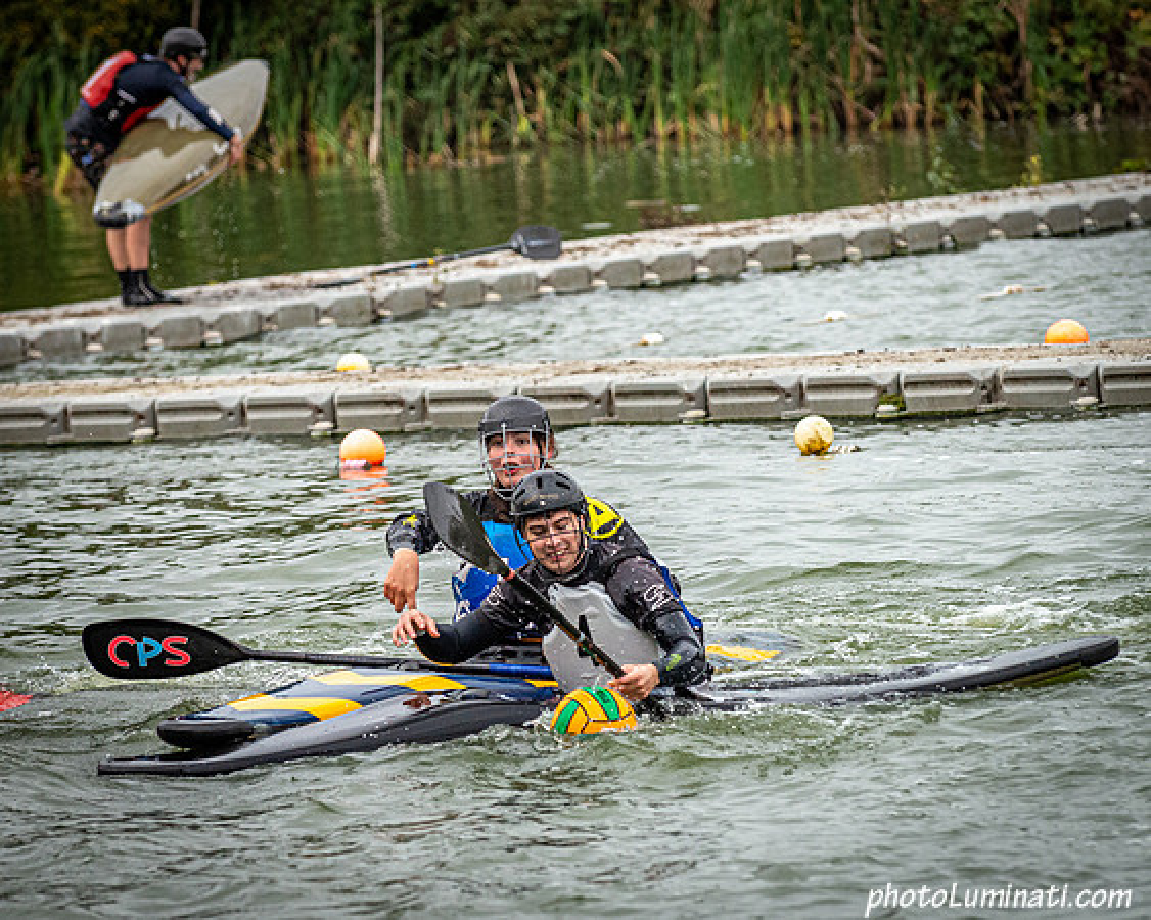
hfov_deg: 6.2
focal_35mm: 313
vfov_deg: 4.9
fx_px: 10669
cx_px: 588
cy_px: 581
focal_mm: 200
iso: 2500
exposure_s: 1/3200
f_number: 4.5
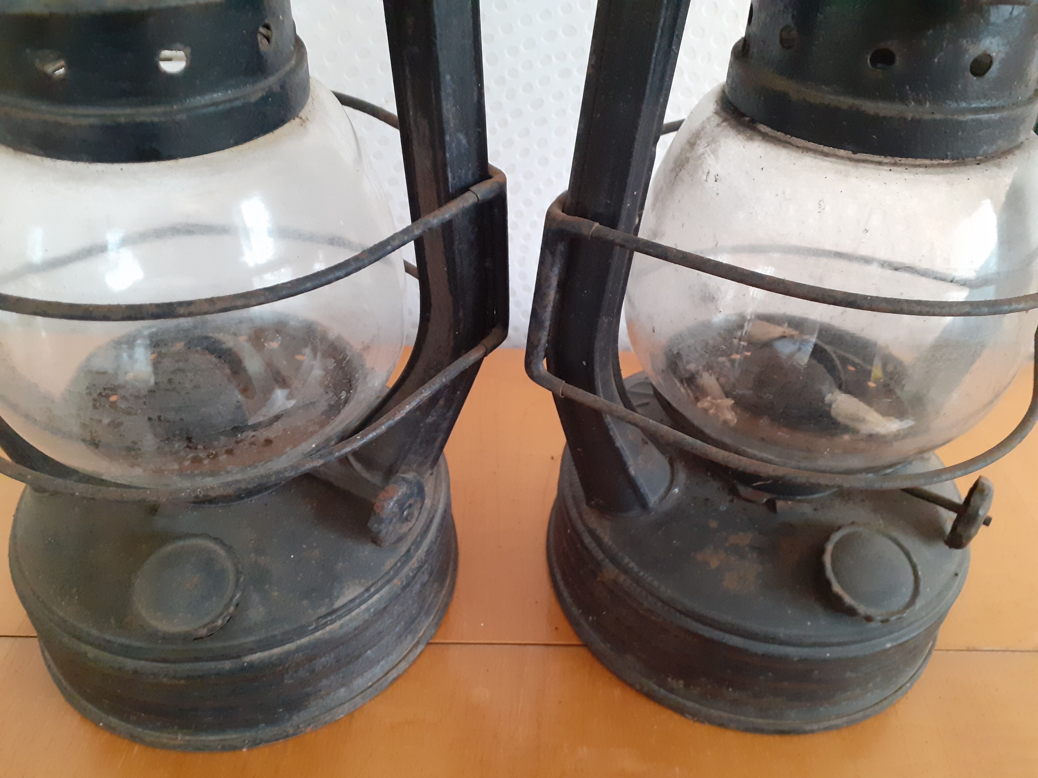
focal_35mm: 27
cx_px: 519
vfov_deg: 51.4
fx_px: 810
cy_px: 389
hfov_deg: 65.3
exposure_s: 1/25
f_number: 1.9
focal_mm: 3.6
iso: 320
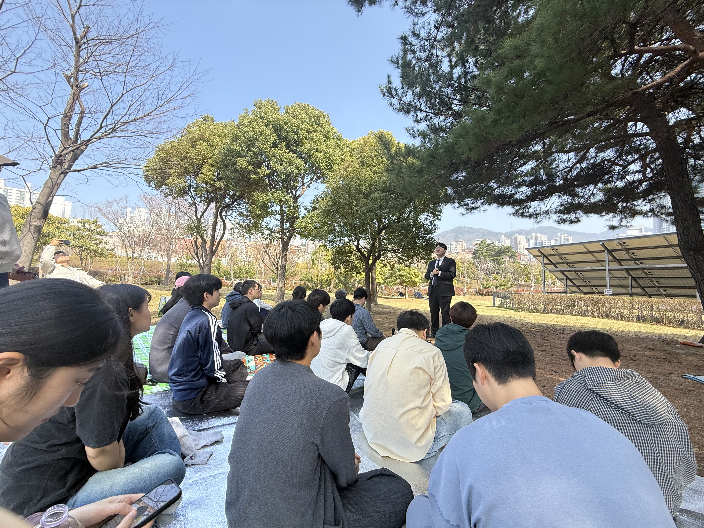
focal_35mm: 14
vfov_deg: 85.7
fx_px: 285
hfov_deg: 102.1
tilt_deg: +4.3
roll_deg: -0.7
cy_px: 264
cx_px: 352
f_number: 2.2
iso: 50
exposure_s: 1/613
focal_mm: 2.22
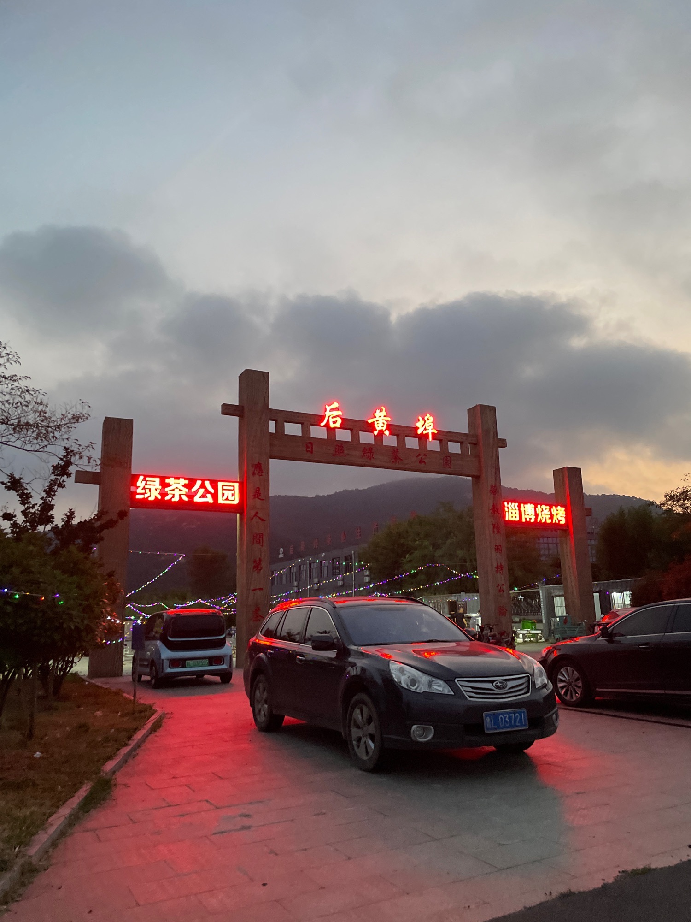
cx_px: 346
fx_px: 692
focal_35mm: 26
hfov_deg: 53.1
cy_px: 461
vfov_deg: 67.3
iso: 400
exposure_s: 1/60
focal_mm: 4.2
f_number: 1.6
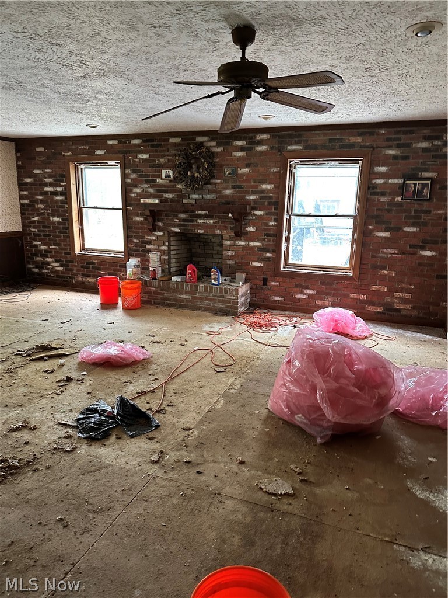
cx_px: 224
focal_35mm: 24
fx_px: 414
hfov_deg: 56.8
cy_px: 299
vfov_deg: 71.6
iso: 640
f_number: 1.78
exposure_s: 1/60
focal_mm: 6.86
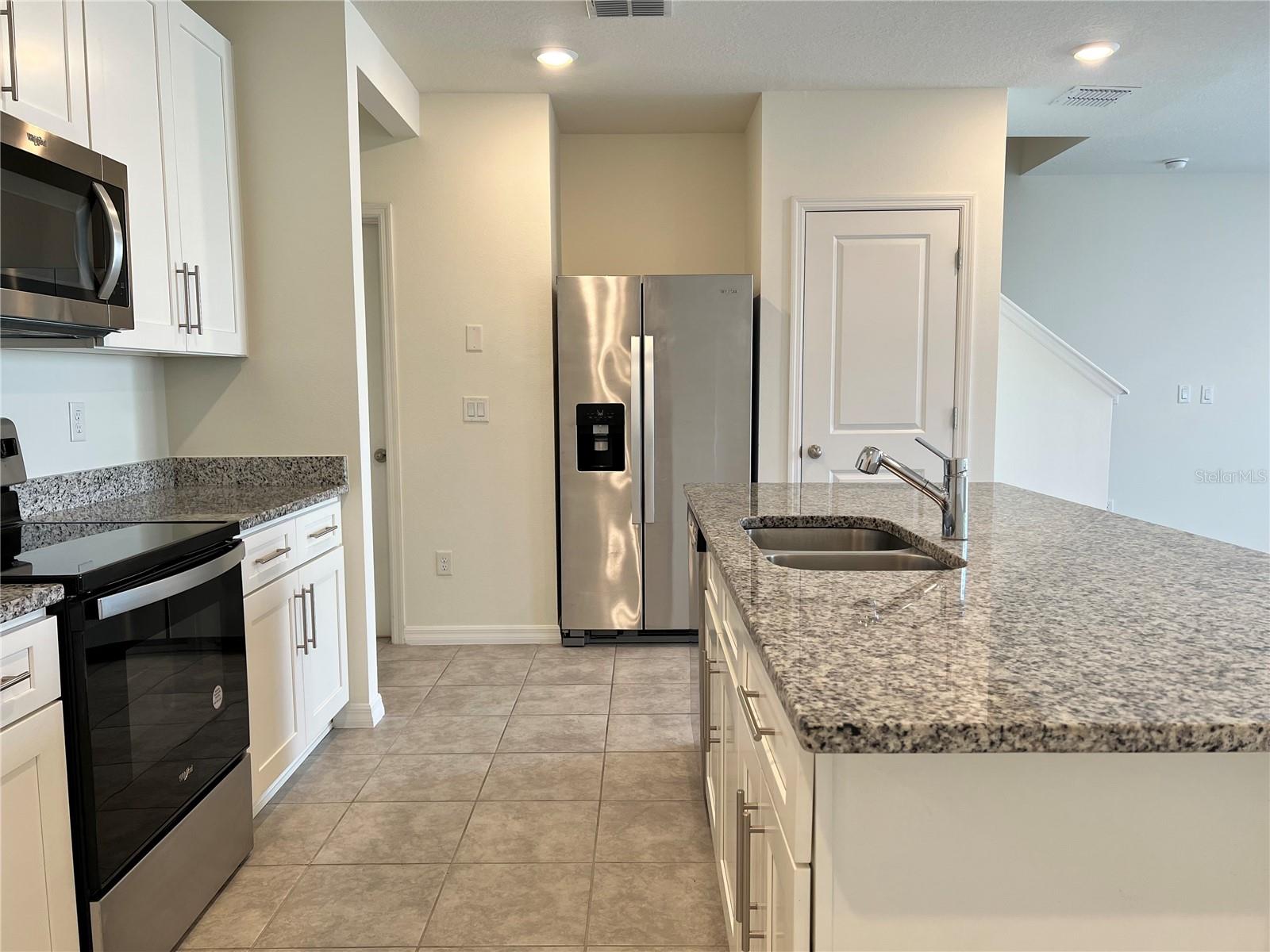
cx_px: 635
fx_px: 954
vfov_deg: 53.1
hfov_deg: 67.3
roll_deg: +1.4
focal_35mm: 26
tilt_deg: -5.6
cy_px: 476
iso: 80
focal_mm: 5.7
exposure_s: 1/120
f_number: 1.5
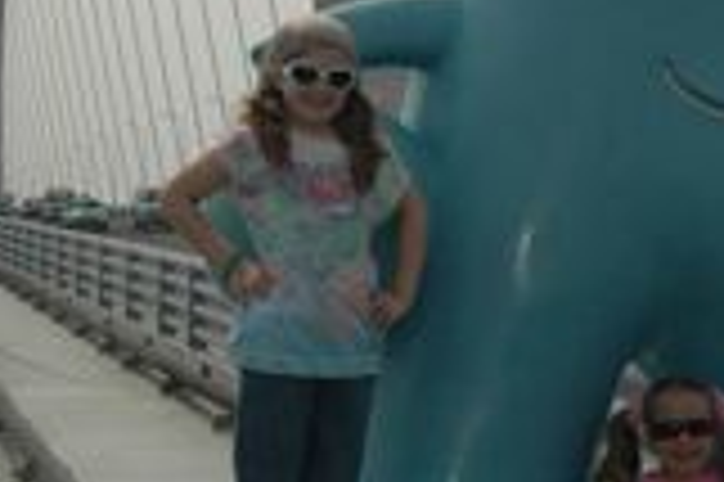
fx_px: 2551
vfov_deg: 10.8
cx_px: 391
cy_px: 149
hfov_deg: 16.1
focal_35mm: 127
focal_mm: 34
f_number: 10
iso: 400
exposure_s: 1/500
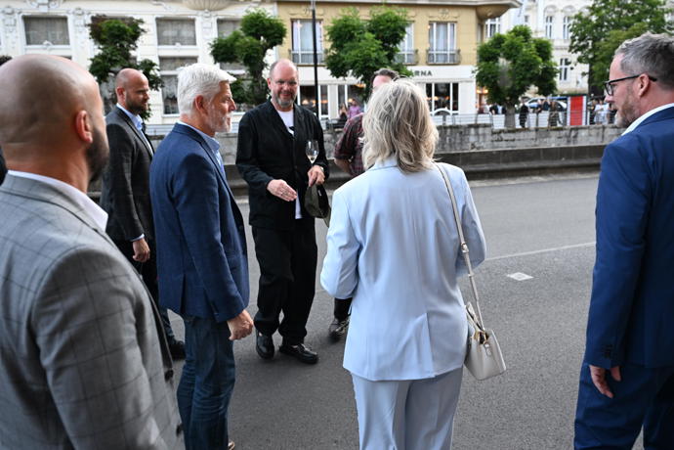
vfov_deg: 43.6
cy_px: 225
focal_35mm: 30
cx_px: 337
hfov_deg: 61.9
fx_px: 562
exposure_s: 1/640
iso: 2500
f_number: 4.5
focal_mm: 30
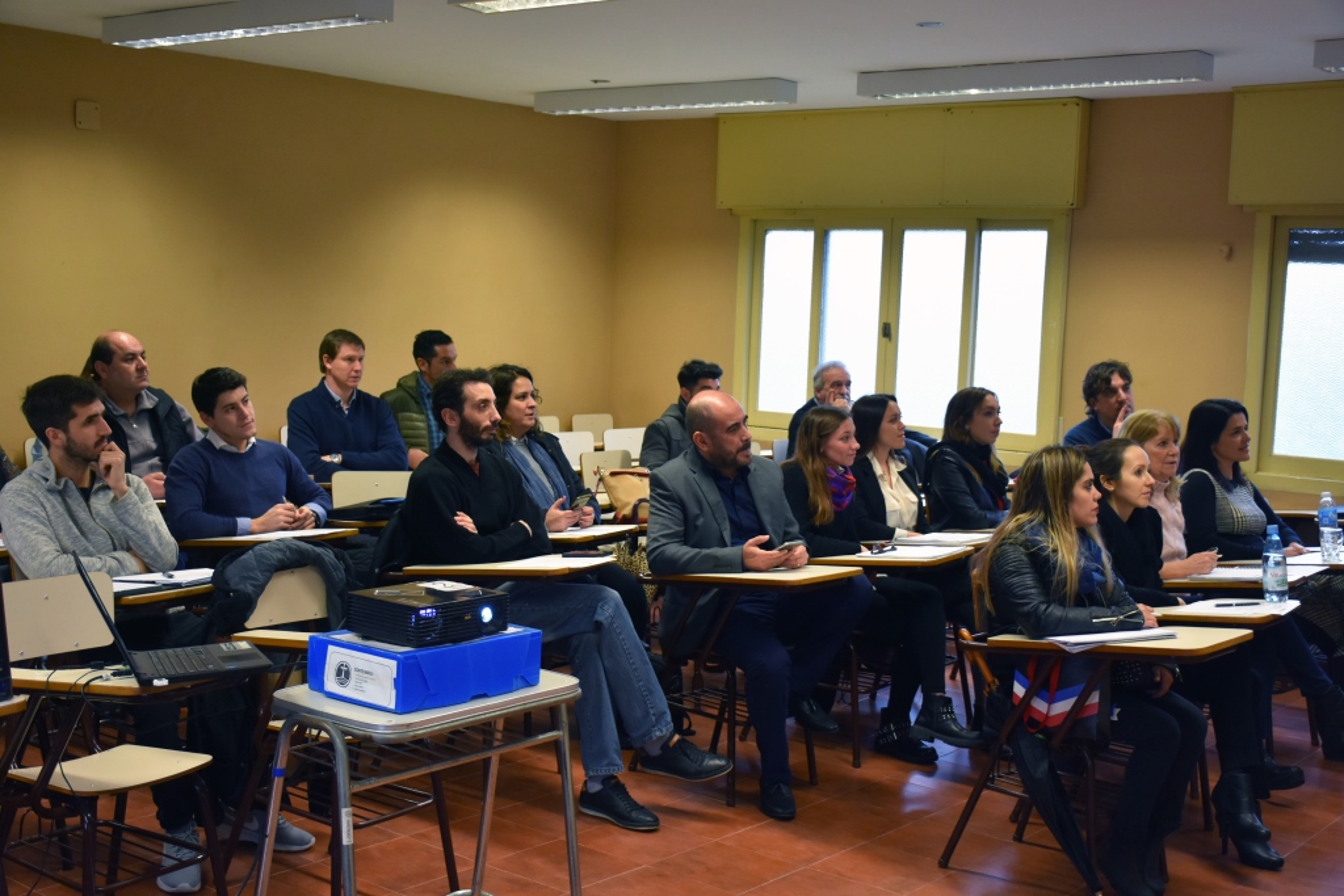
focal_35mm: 40
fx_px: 1512
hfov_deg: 47.9
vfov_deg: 33.0
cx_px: 672
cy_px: 448
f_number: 4.5
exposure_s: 1/80
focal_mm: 27
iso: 800
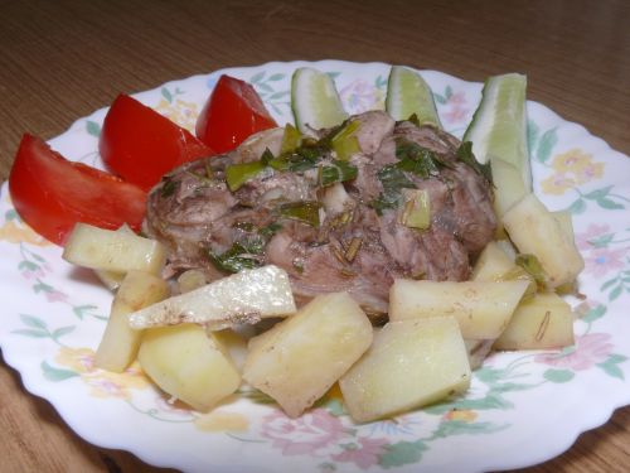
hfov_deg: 52.6
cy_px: 236
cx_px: 315
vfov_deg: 40.7
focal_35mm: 35
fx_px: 637
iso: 100
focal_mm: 7.4
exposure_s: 1/30
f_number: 11
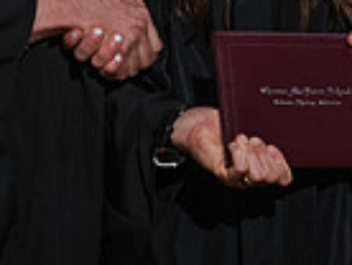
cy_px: -155
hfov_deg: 5.8
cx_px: 138
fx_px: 3494
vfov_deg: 4.3
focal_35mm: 343
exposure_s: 1/320
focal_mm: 85
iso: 1250
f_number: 2.5
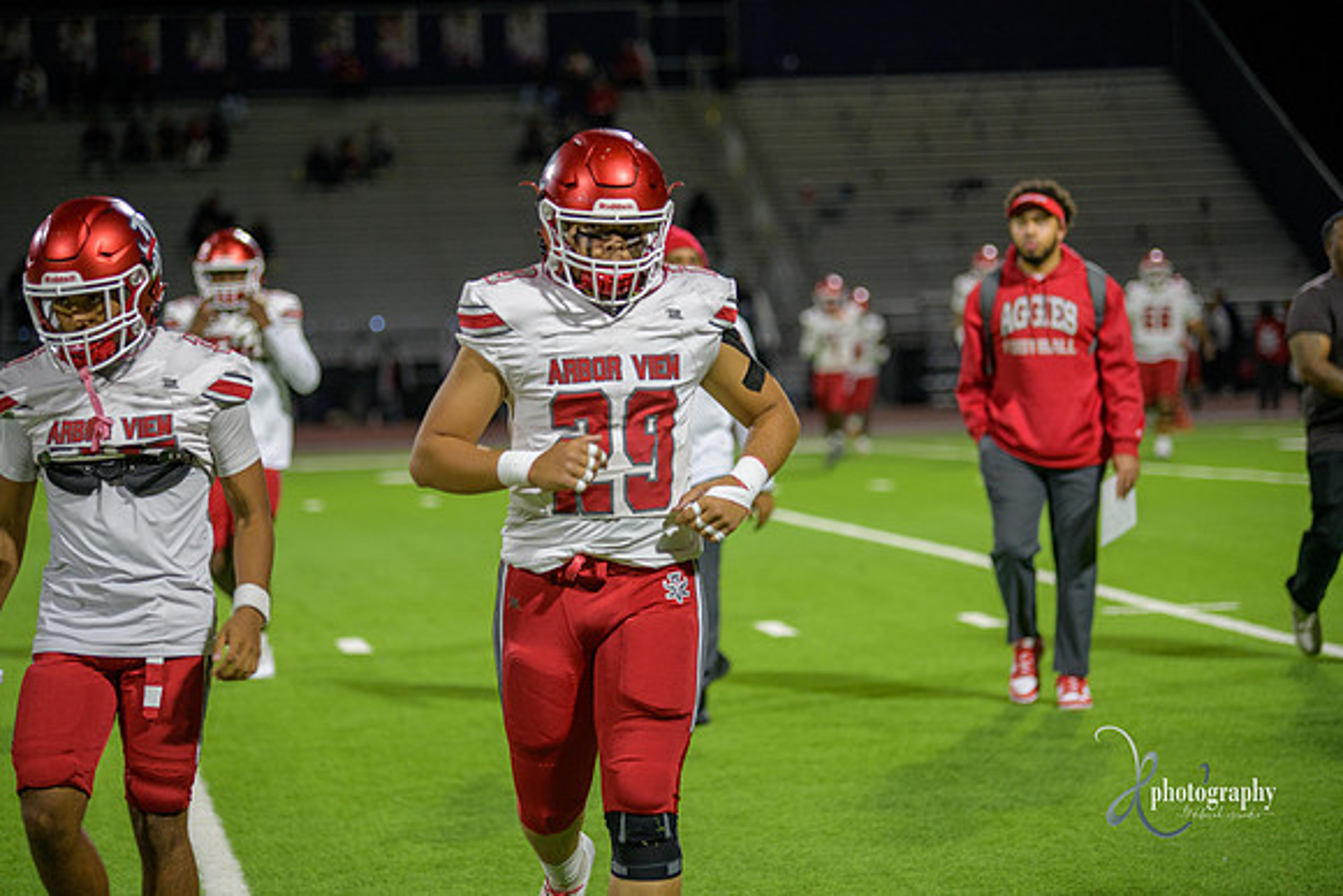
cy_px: 448
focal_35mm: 120
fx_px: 4478
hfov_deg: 17.1
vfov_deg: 11.4
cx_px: 672
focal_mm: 120
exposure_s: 1/250
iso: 1250
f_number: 2.8
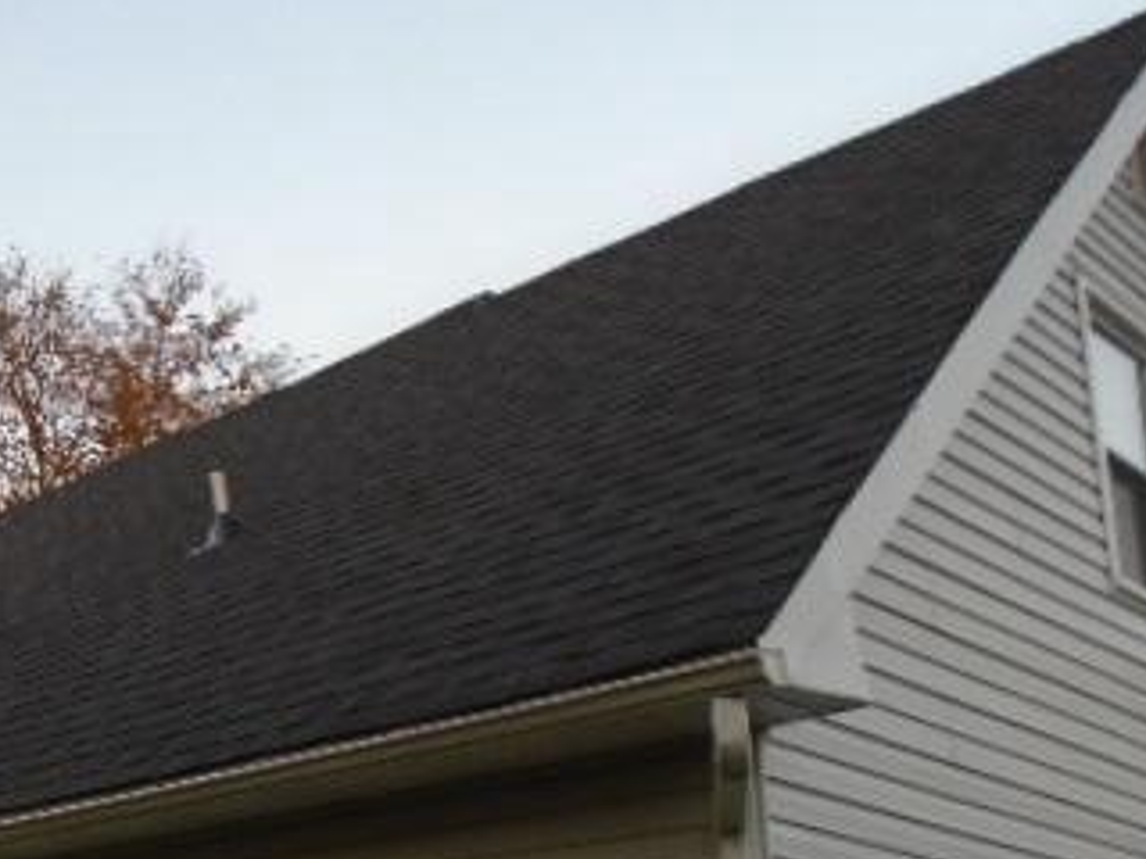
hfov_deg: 34.1
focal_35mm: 52
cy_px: 762
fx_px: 1722
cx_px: 43
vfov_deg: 27.1
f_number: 3.2
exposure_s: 1/40
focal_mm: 4.6
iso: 100
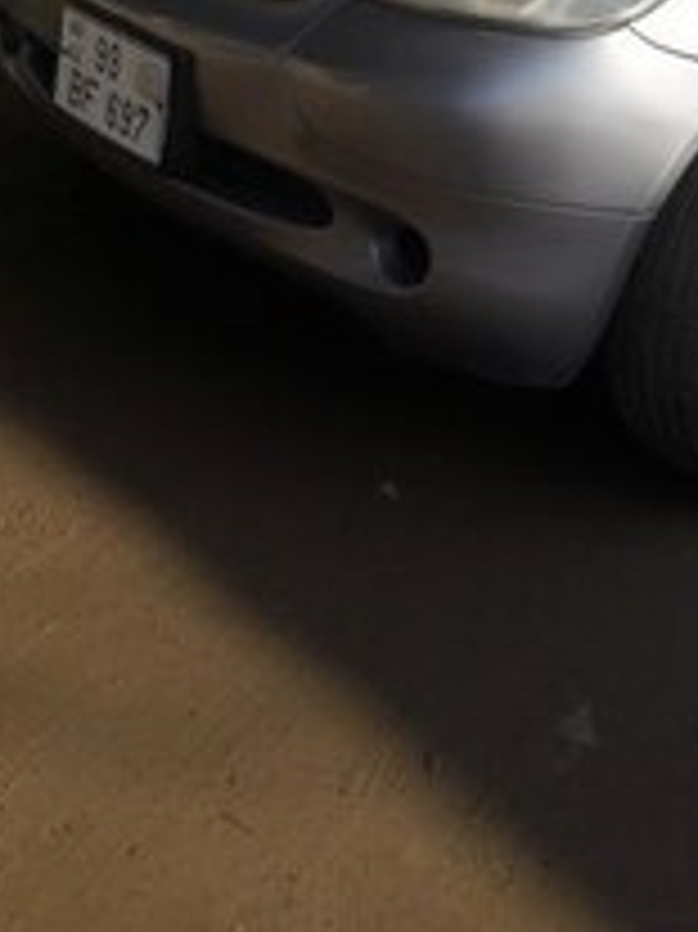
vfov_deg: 26.2
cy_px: -149
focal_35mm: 67
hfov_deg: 21.0
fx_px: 1803
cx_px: 739
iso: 40
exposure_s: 1/943
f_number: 1.9
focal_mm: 3.7
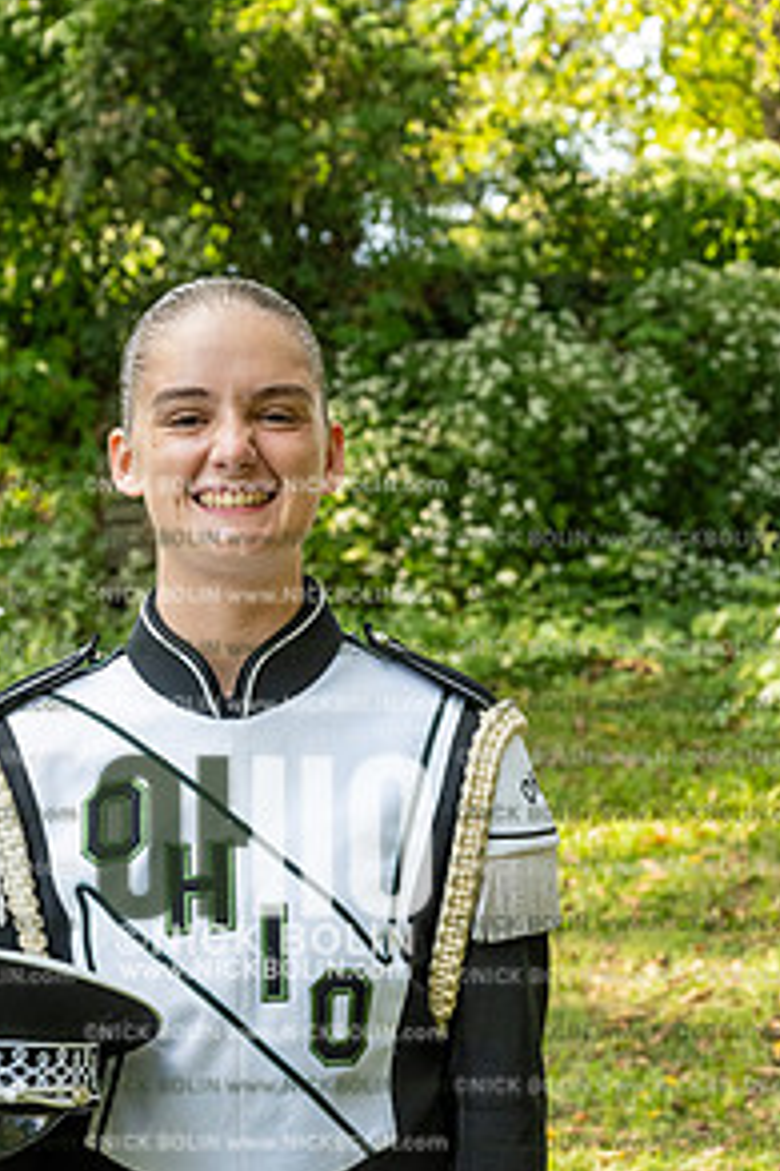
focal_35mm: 80
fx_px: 2603
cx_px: 264
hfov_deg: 17.0
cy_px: 867
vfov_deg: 25.1
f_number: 5.6
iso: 1000
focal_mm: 52
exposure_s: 1/640
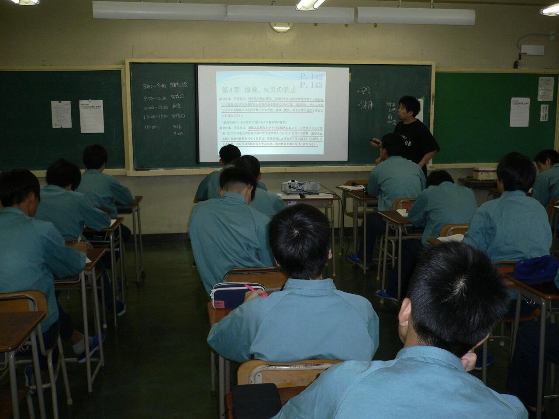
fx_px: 565
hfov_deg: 52.6
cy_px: 210
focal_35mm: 35
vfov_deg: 40.7
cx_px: 280
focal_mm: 5.8
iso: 100
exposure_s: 1/60
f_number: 2.8
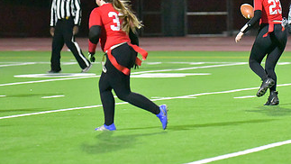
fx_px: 2470
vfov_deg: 3.8
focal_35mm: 320
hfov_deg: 6.7
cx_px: 252
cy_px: 25
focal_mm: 170
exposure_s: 1/3200
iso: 25600
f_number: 2.8
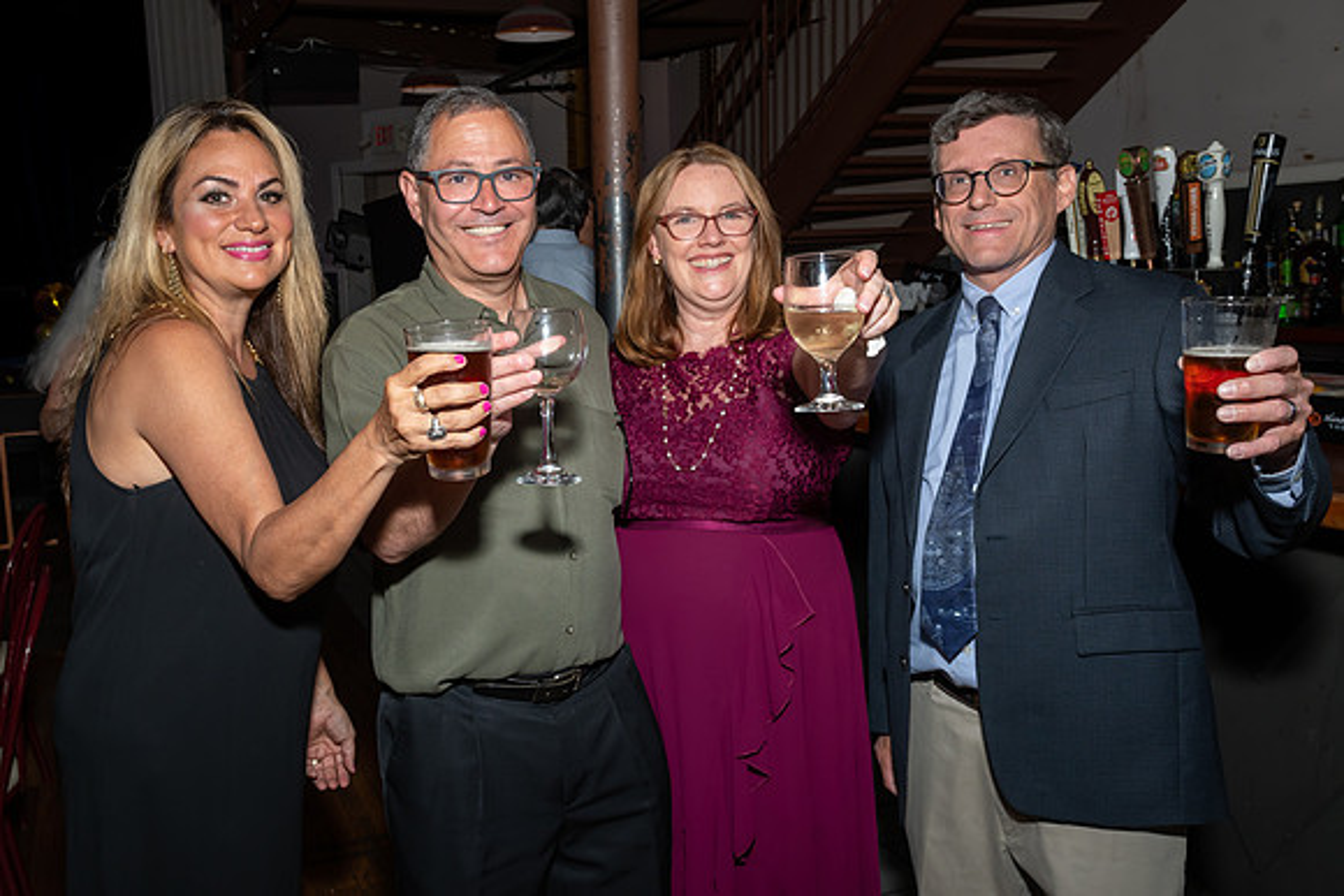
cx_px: 564
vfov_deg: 39.9
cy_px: 430
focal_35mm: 33
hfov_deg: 56.8
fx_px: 1236
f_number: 6.3
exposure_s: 1/250
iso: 320
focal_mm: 19
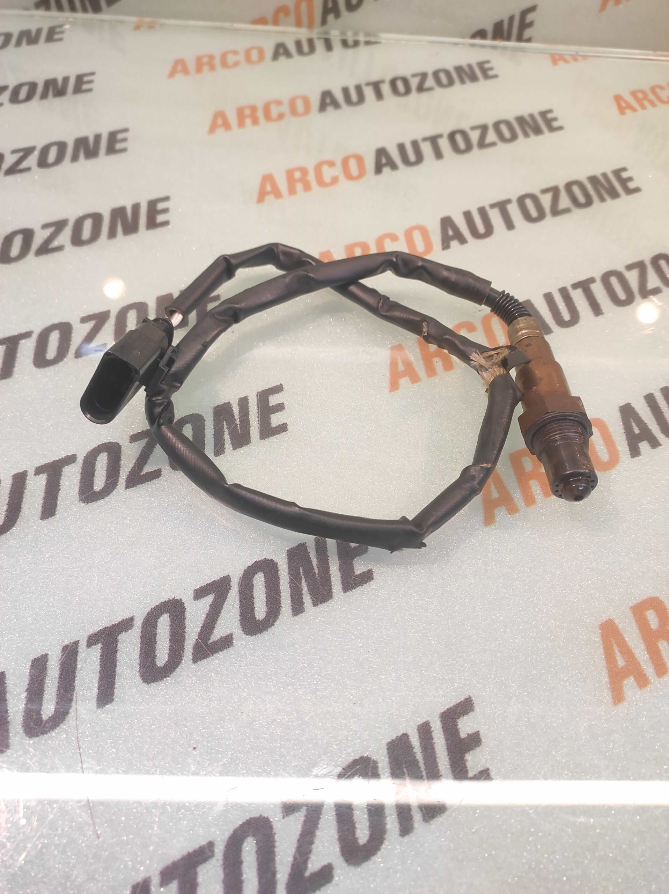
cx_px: 334
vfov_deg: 91.1
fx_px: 439
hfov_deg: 74.7
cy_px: 447
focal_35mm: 17
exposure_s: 1/33
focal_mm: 4.74
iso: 220
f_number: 1.79
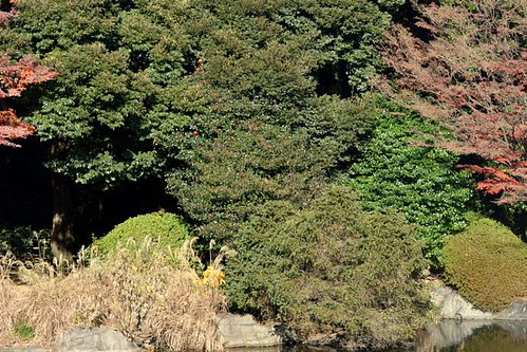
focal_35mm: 117
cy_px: 222
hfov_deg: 17.1
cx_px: 529
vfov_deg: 11.7
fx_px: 1713
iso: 200
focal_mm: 38
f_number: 8
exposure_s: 1/250
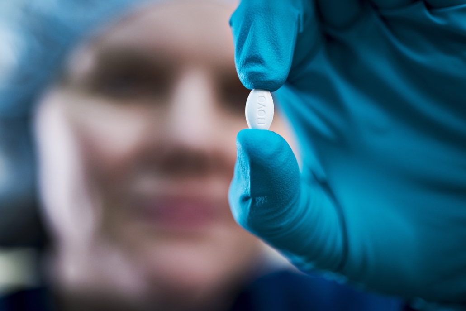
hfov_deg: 33.4
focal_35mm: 60
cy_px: 156
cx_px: 233
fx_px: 777
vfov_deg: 22.6
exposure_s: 1/125
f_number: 3.2
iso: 400
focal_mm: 60
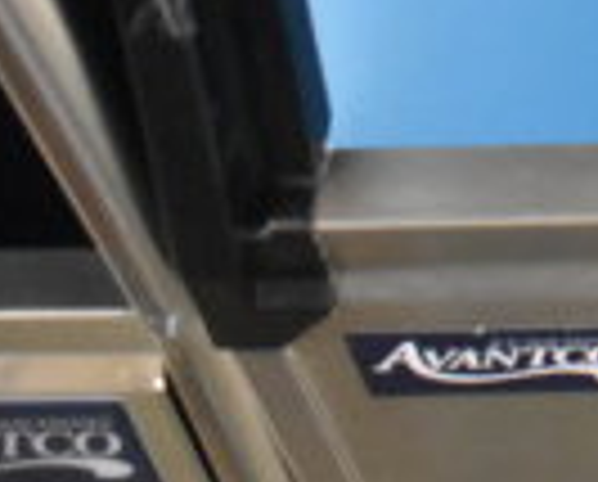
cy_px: -182
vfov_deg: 11.1
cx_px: 1268
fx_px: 2397
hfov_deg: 12.3
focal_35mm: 135
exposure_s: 1/60
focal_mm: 21
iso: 6400
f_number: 4
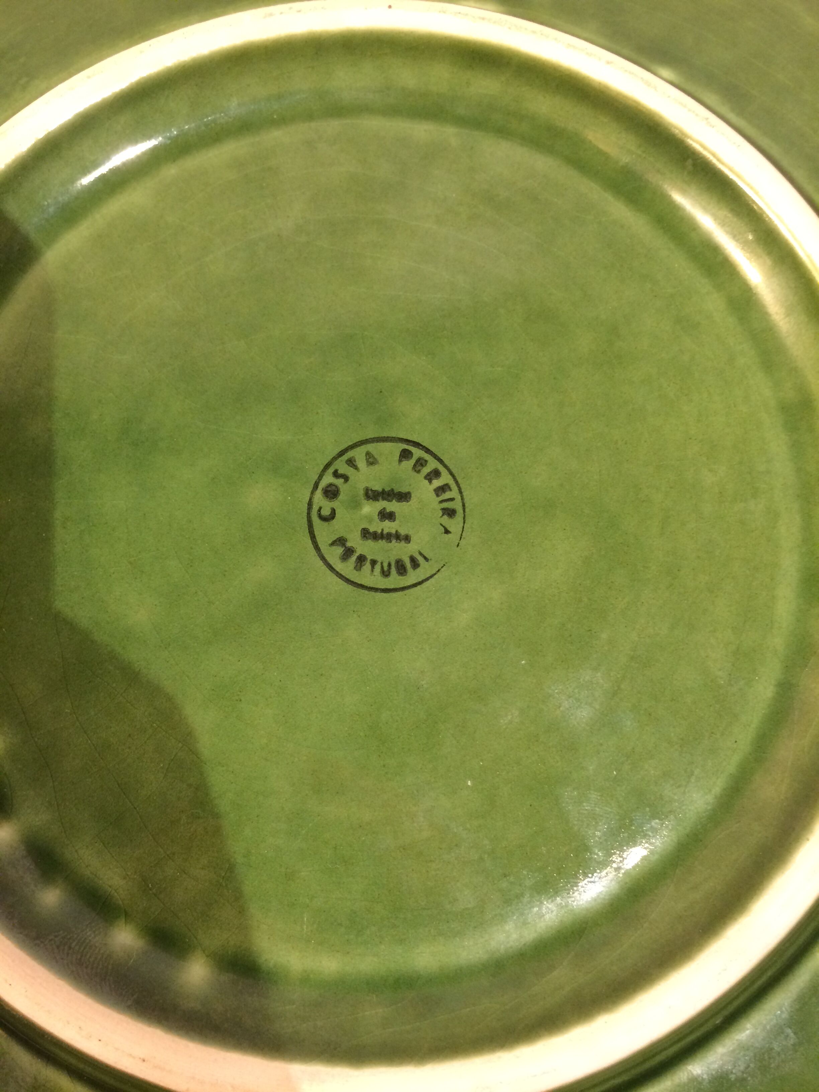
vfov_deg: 61.7
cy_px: 546
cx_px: 410
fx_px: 915
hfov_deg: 48.2
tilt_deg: -80.6
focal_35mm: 29
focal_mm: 4.15
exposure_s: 1/33
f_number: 2.2
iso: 160
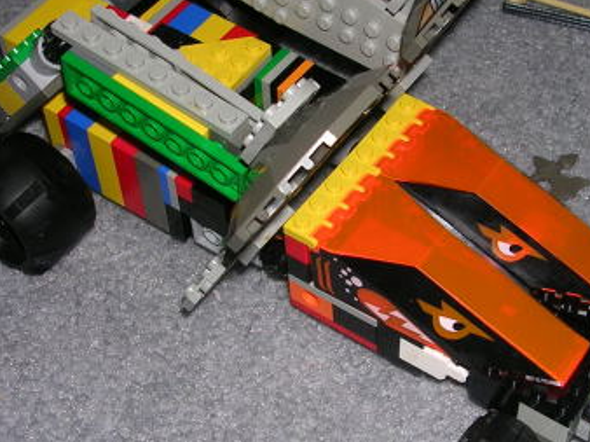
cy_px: 288
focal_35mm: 72
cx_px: 388
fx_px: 1226
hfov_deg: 26.9
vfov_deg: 20.4
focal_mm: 5.8
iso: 50
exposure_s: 1/60.1
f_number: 2.8
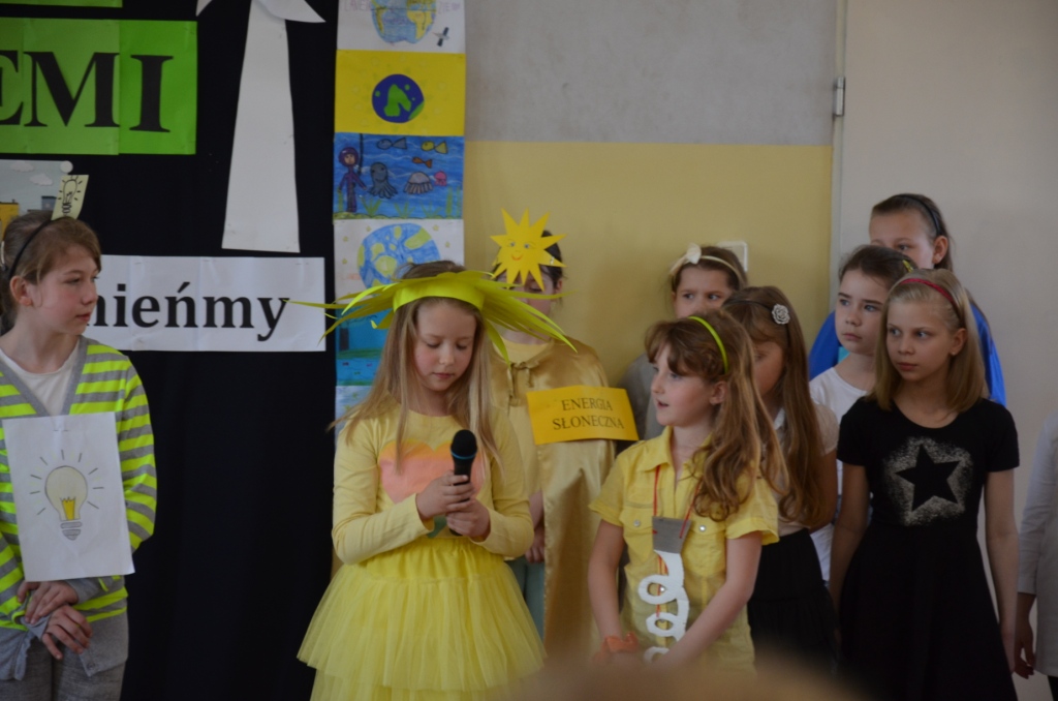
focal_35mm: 158
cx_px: 529
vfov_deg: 8.7
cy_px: 350
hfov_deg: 13.1
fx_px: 4619
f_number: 5.6
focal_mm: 105
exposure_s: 1/60
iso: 640
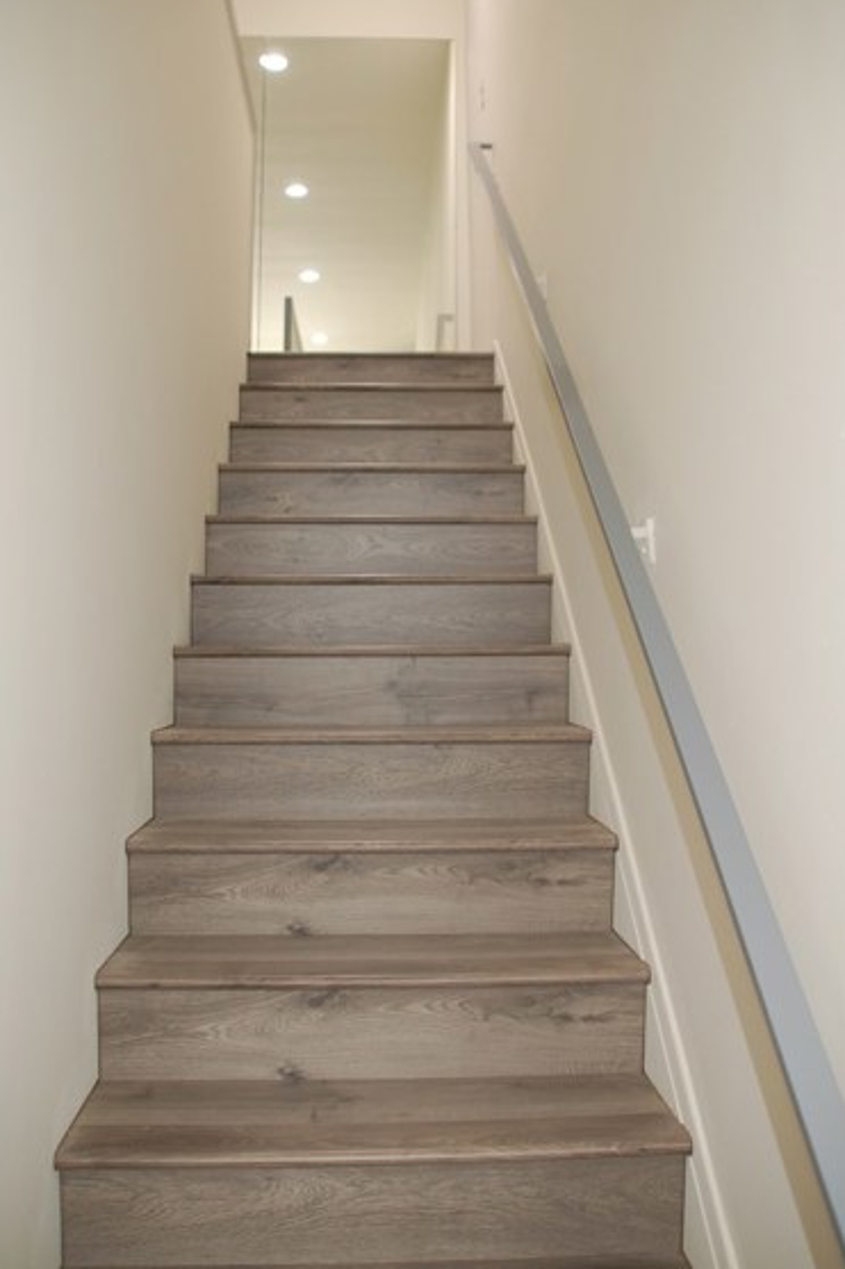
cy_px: 595
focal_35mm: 31
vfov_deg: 60.3
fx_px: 1092
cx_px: 430
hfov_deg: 42.3
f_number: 3.5
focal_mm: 18
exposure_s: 1/60
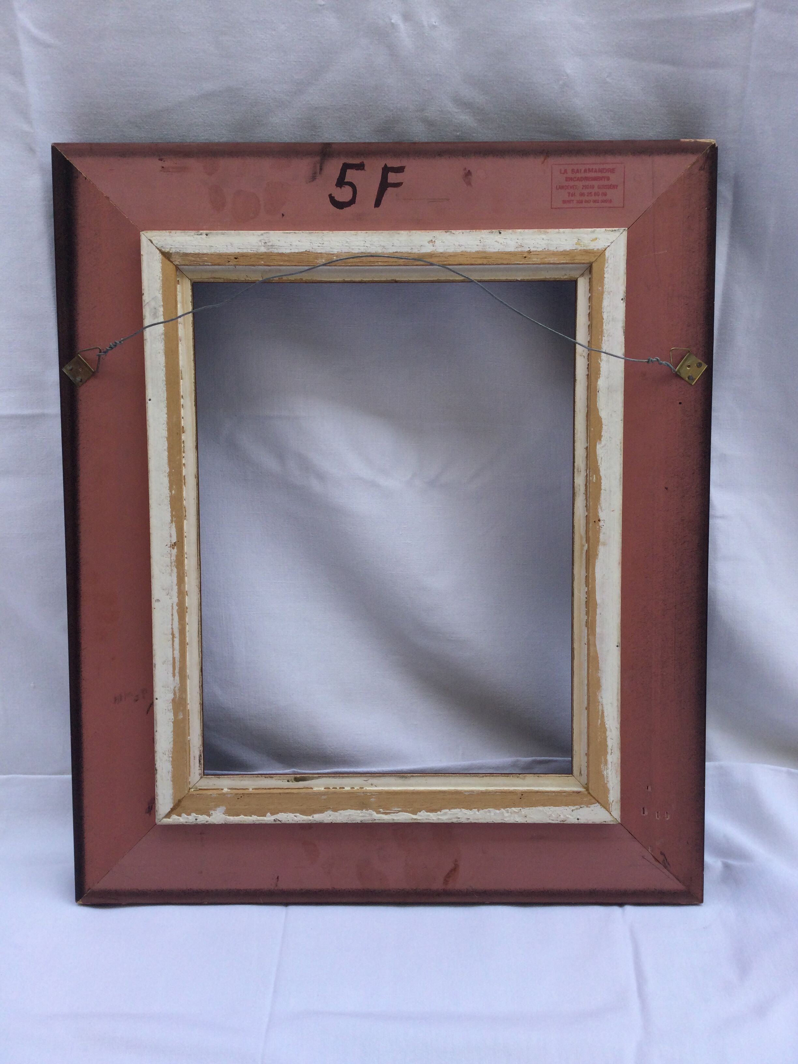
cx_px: 399
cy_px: 532
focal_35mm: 31
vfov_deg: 58.4
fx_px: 953
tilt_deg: -20.7
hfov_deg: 45.4
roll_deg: +0.7
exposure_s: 1/497
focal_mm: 3.3
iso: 25
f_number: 2.4
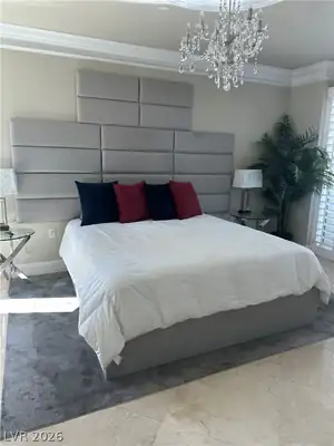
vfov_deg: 71.6
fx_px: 309
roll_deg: -2.1
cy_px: 223
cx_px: 167
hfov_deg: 56.8
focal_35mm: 24
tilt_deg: -9.8
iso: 64
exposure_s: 1/121
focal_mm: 6.86
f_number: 1.78
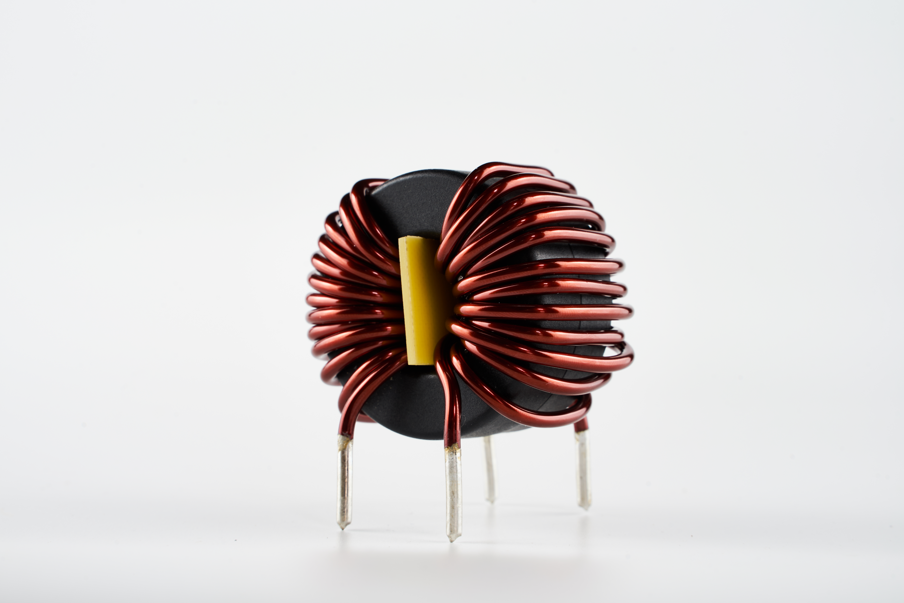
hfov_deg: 27.0
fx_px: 1883
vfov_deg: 18.2
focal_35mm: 75
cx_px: 452
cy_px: 302
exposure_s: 1/6
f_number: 16
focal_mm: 75
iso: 100
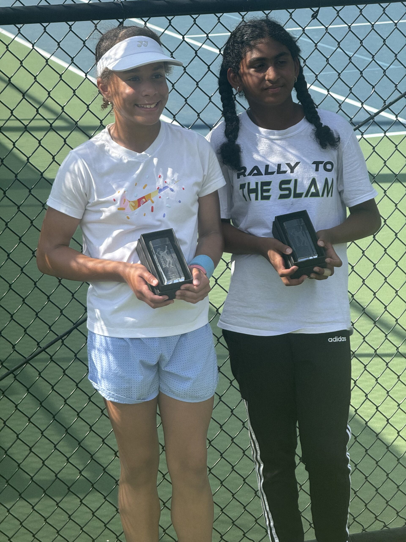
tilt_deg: -16.3
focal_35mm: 120
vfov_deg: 16.4
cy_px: 271
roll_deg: +2.3
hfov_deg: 12.3
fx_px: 1877
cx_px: 203
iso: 50
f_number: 2.8
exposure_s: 1/522
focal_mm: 15.66
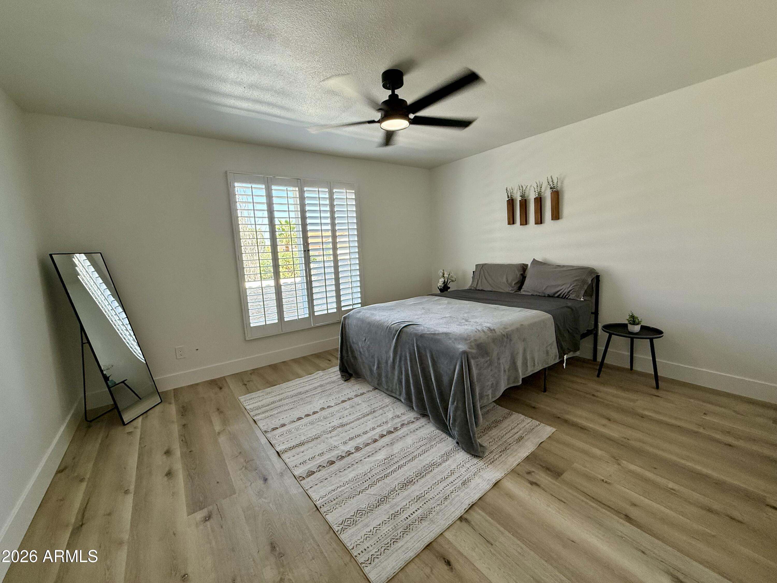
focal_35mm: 14
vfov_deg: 85.7
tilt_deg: -7.9
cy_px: 292
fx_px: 314
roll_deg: +2.7
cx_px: 388
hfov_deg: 102.1
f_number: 2.2
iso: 160
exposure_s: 1/99
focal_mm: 2.22
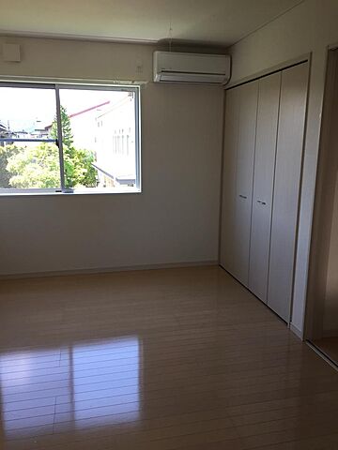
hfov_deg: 48.2
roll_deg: -0.5
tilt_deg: -12.4
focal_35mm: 29
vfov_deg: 61.7
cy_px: 225
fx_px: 378
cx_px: 169
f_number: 2.2
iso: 50
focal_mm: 4.15
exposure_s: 1/120
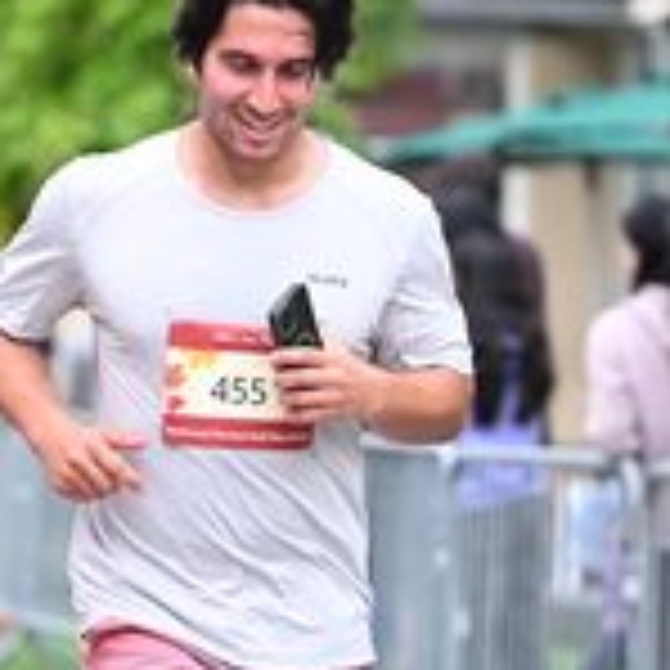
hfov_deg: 5.4
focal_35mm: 327
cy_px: 193
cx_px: 277
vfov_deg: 5.4
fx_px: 7161
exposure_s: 1/1600
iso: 1000
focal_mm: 104
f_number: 2.8
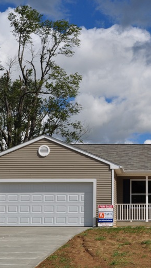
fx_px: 513
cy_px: 133
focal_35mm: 72
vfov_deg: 29.4
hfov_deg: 16.5
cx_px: 141
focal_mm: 30
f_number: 11
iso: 200
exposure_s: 1/500
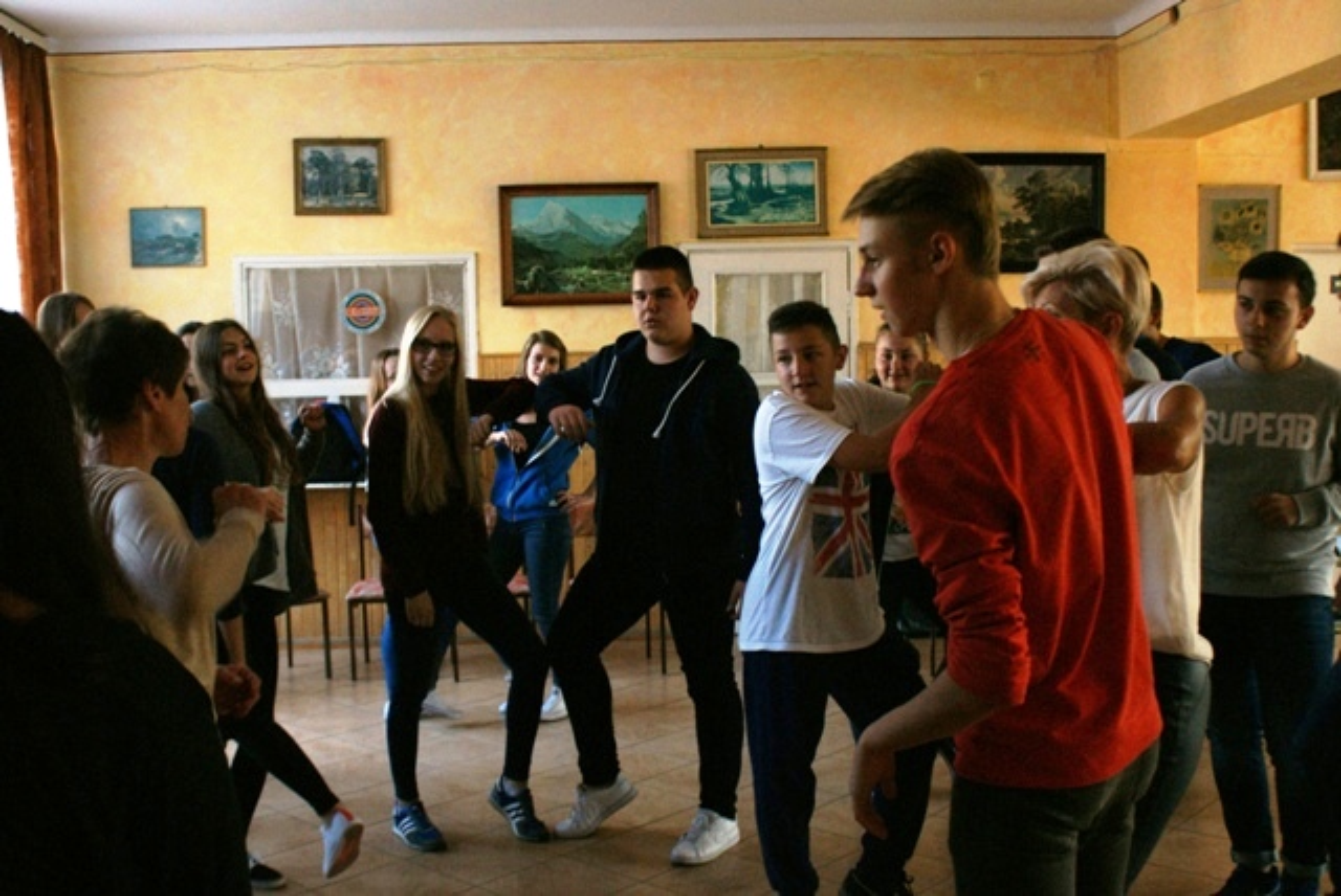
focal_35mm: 39
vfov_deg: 34.3
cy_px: 448
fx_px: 1454
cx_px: 670
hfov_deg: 49.5
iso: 400
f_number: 5.6
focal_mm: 26
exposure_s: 1/60
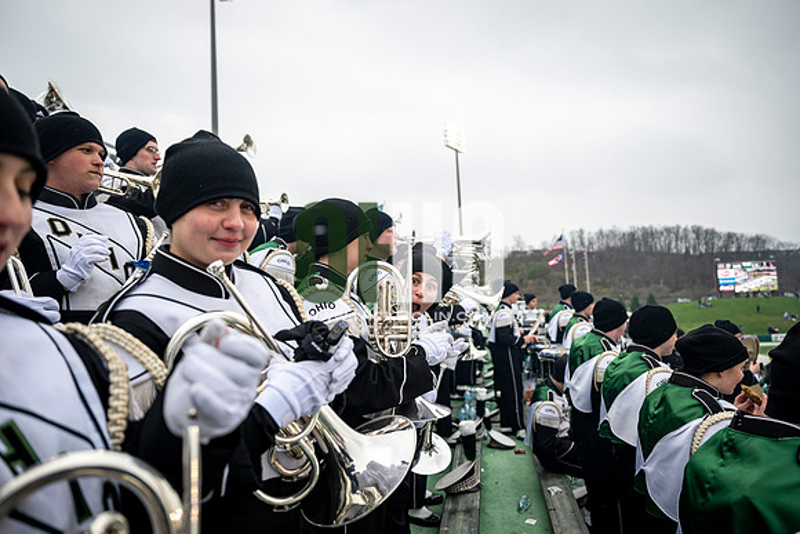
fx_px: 533
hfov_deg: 73.7
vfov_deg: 53.2
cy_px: 267
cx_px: 400
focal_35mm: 24
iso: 160
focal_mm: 24
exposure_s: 1/500
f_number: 2.8
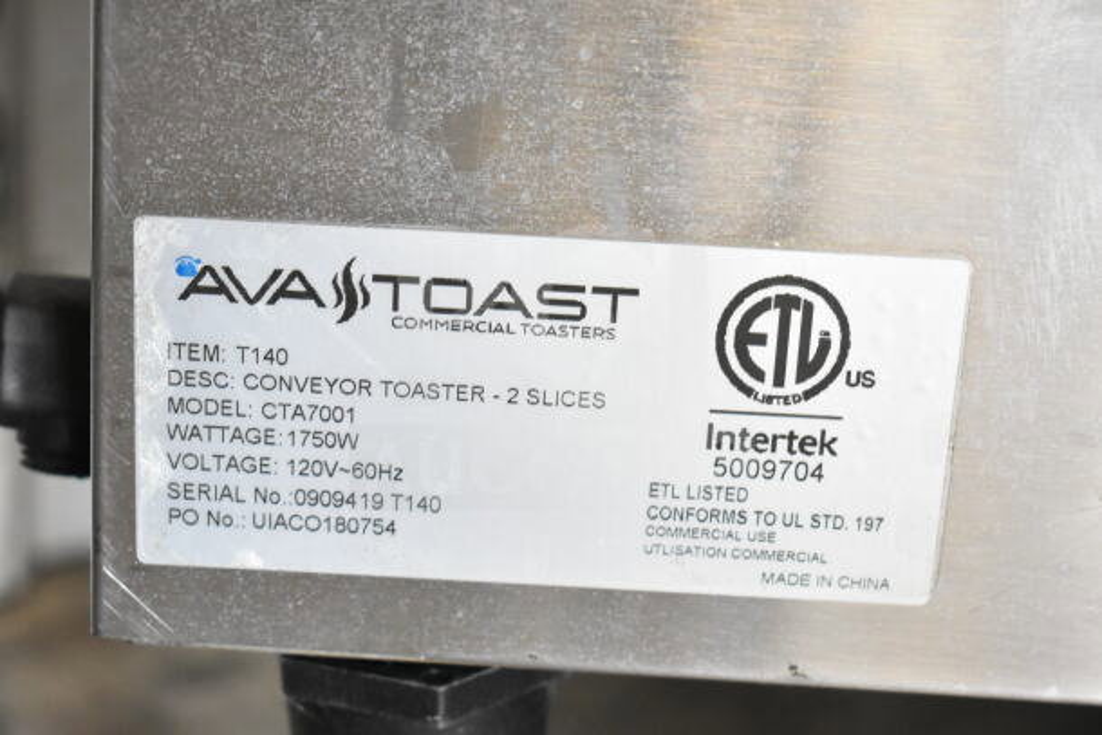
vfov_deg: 19.7
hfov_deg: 29.2
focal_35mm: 69
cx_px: 551
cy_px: 368
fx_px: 2113
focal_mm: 46
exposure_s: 1/80
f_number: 5.3
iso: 4000
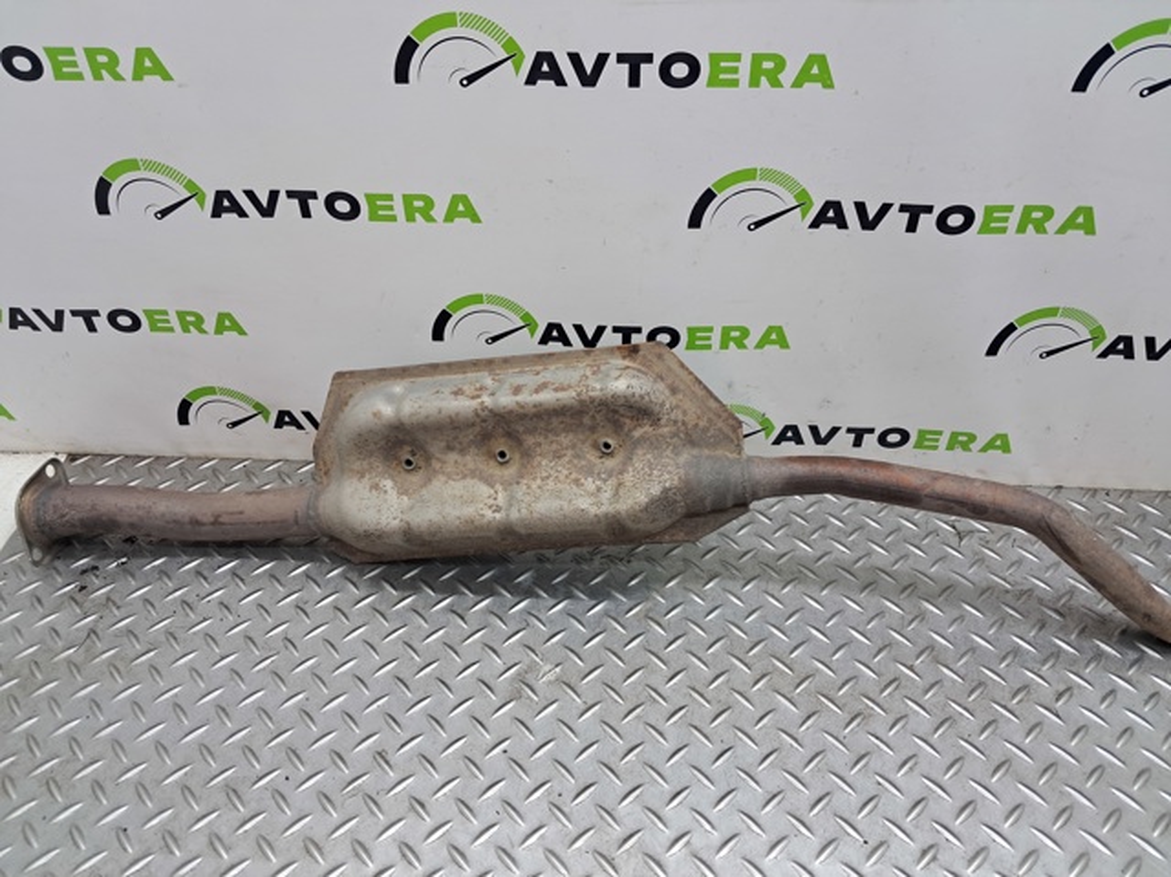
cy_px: 438
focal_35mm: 27
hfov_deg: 65.4
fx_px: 913
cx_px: 586
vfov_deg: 51.3
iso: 80
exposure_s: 1/50
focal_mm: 4
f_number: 1.8
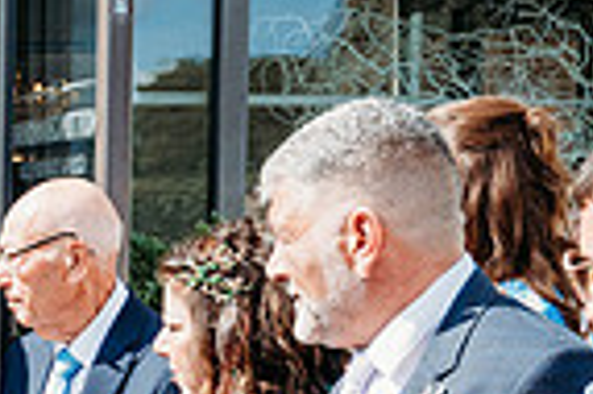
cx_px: -352
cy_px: 460
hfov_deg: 13.8
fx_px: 2271
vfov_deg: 9.8
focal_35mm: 138
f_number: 5
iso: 250
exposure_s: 1/800
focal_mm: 34
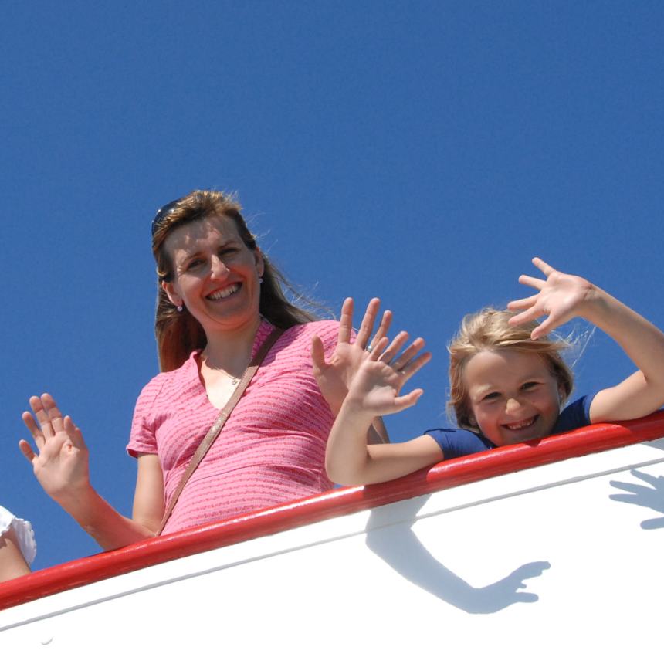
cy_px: 204
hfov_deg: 20.4
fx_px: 1845
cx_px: 246
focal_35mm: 85
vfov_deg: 20.3
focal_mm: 32
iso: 640
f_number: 11
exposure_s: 1/750
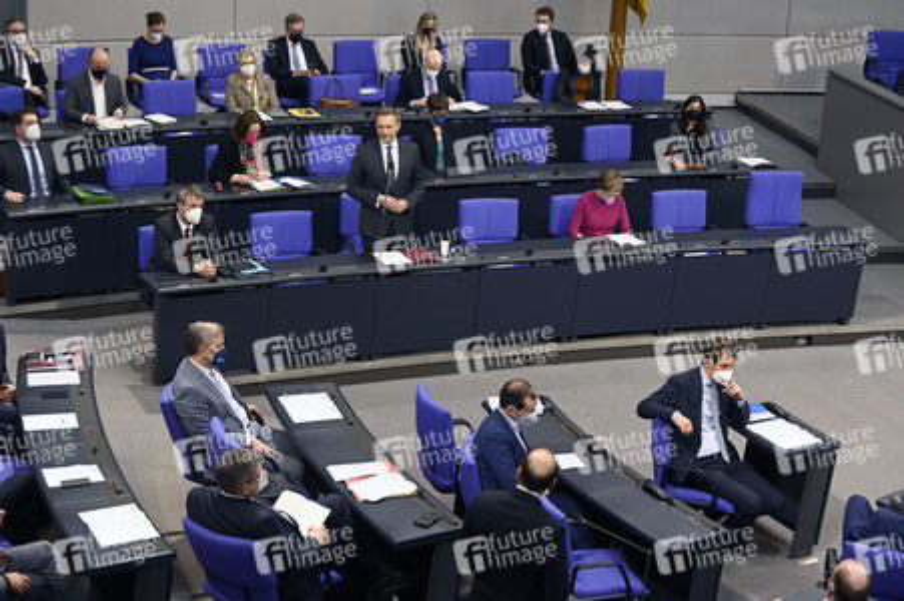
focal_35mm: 70
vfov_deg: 19.4
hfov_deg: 28.9
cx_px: 452
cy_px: 300
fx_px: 1756
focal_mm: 70
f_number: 4
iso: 5000
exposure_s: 1/400
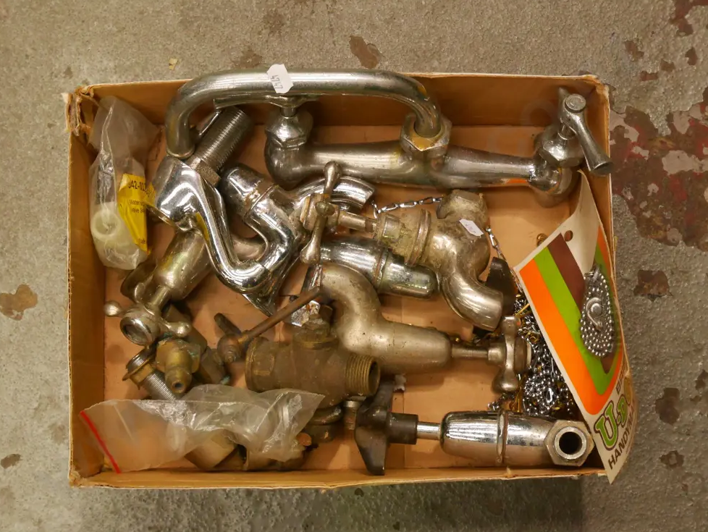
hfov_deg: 28.9
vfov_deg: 22.0
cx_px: 340
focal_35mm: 67
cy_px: 269
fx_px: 1371
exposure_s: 1/125
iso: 3200
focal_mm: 32
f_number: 5.6
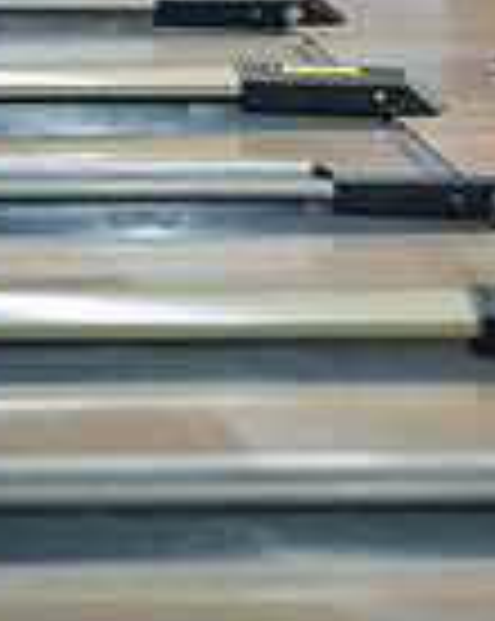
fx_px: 9580
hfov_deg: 3.0
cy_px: -378
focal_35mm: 522
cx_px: 540
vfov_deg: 3.7
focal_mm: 170
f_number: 2.8
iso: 4000
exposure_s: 1/1000
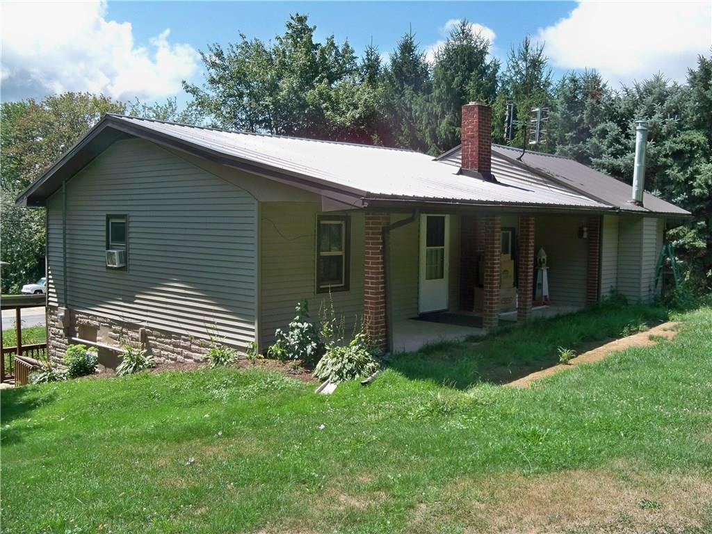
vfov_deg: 40.7
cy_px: 267
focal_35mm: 35
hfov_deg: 52.6
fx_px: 720
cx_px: 356
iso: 64
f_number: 3.5
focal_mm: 6.2
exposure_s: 1/400
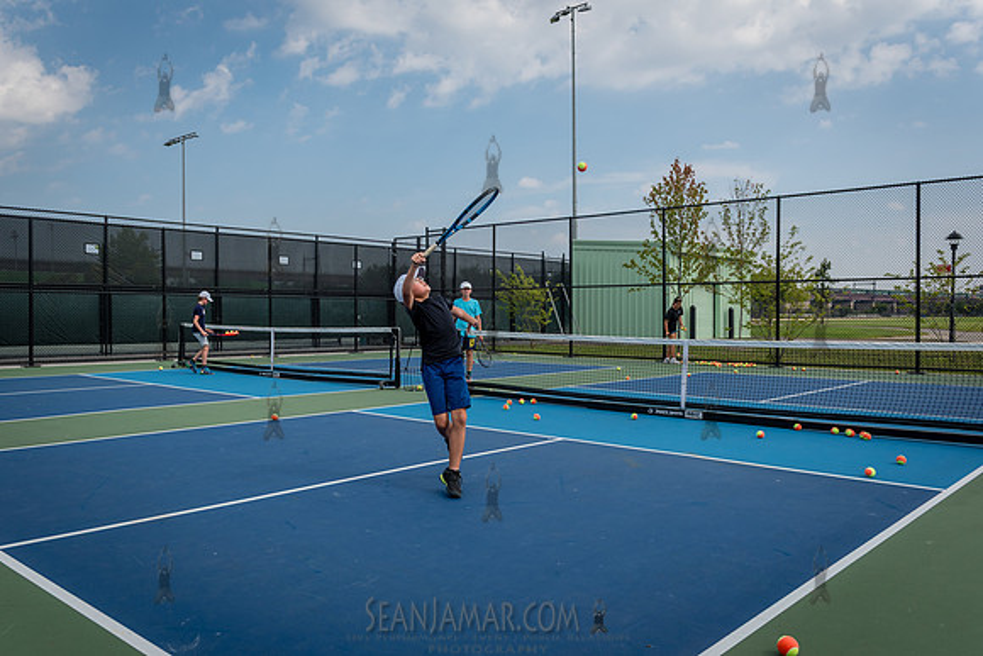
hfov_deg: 63.3
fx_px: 797
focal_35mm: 29
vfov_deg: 44.7
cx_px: 469
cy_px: 327
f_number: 4.5
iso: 320
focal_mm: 27
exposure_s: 1/1250
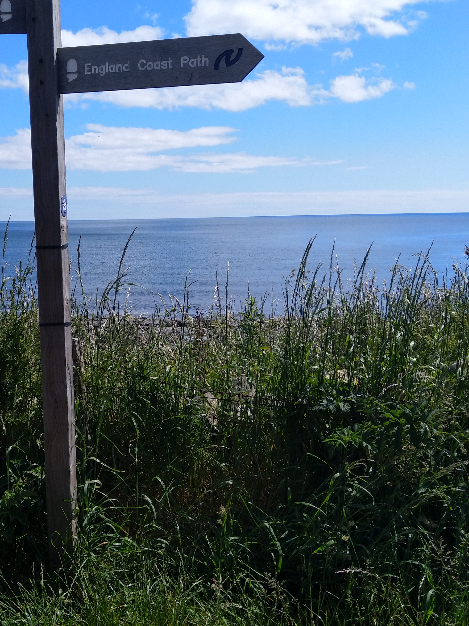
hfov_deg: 36.8
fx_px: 687
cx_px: 114
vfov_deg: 48.9
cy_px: 291
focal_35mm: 38
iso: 100
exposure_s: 1/3779
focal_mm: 4.28
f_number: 1.75
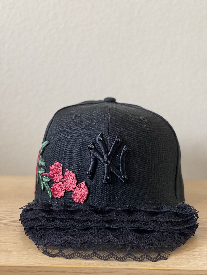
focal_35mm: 64
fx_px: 510
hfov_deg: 22.9
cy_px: 138
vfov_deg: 30.3
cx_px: 104
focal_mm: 7.5
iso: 320
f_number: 2.2
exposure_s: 1/30
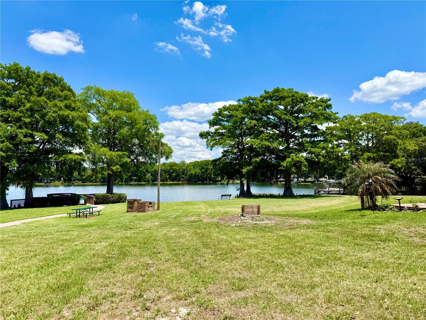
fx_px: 295
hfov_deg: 71.6
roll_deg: +0.2
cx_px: 213
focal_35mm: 24
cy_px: 160
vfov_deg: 56.8
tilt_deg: +2.7
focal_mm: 6.76
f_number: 1.78
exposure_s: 1/3953
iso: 80
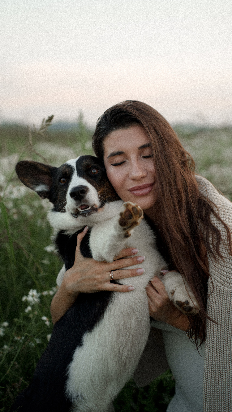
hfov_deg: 16.1
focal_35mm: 75
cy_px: 207
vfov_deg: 28.2
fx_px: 820
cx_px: 135
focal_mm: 71
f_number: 2.8
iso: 400
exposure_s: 1/320
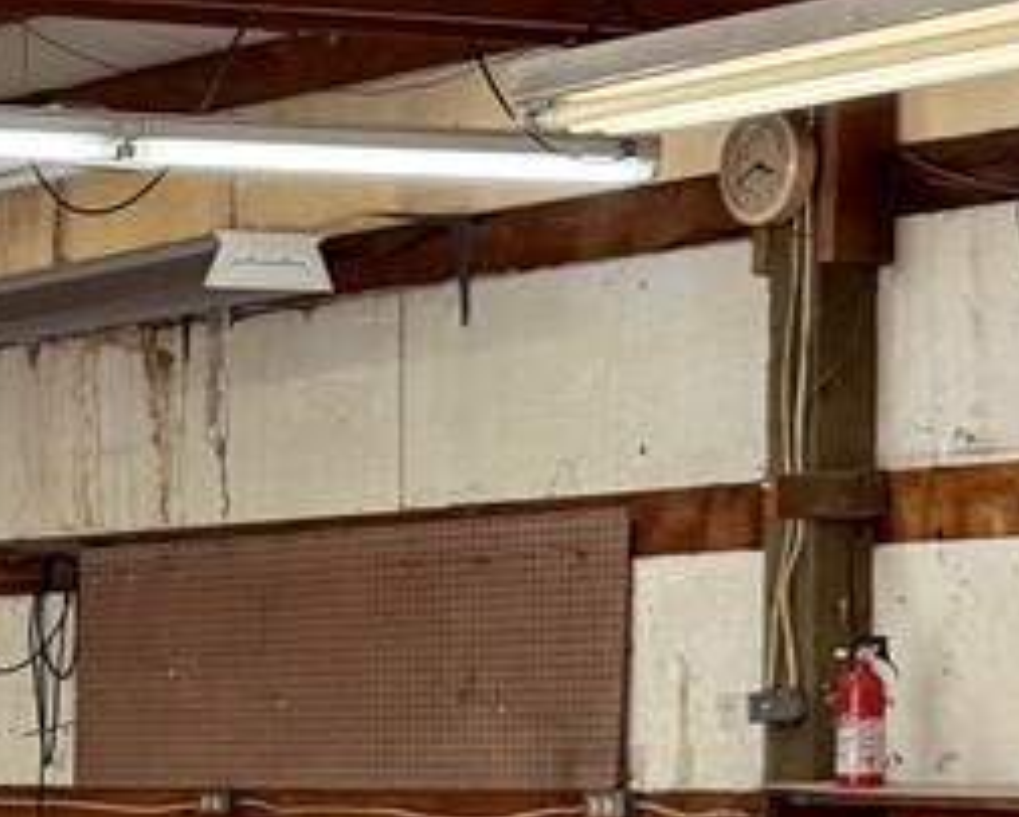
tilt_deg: -2.3
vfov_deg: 10.3
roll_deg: -0.5
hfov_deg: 11.9
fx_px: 4469
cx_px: -862
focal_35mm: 148
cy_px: 906
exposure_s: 1/188
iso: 100
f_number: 1.78
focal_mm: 6.76
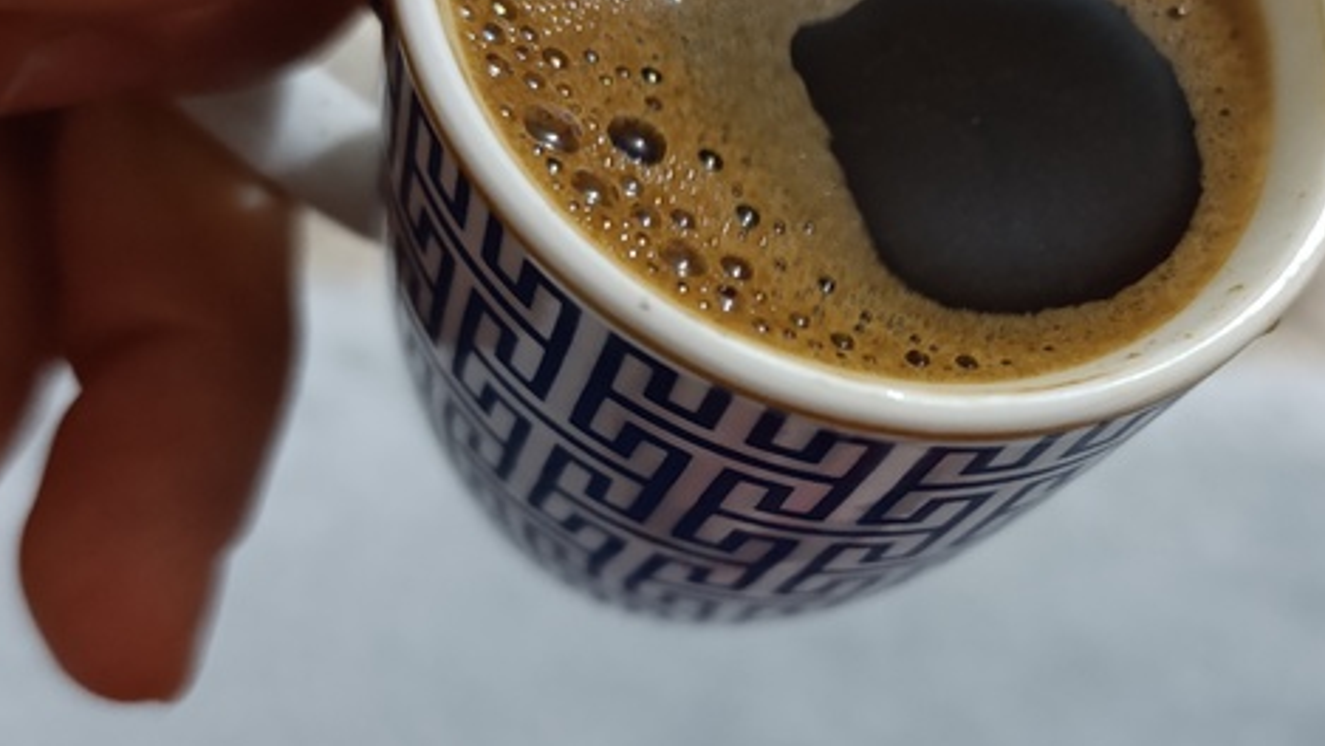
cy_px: 294
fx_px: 1722
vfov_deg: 24.4
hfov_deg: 41.7
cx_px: 839
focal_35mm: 49
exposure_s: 1/25
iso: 2500
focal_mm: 6.14
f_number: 1.6
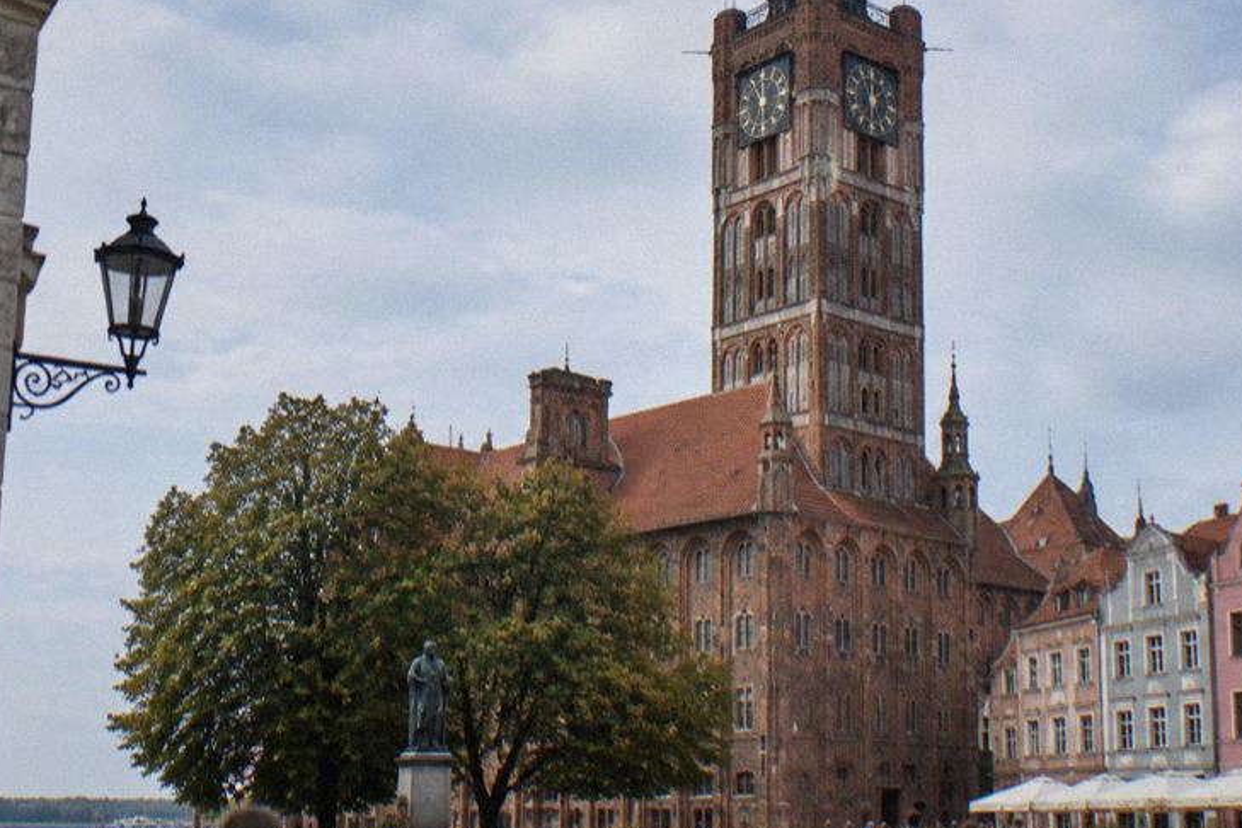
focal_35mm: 48
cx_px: 784
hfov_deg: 40.8
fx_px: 1656
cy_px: 480
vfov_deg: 28.0
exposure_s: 1/640
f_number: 6.3
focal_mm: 35
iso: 160
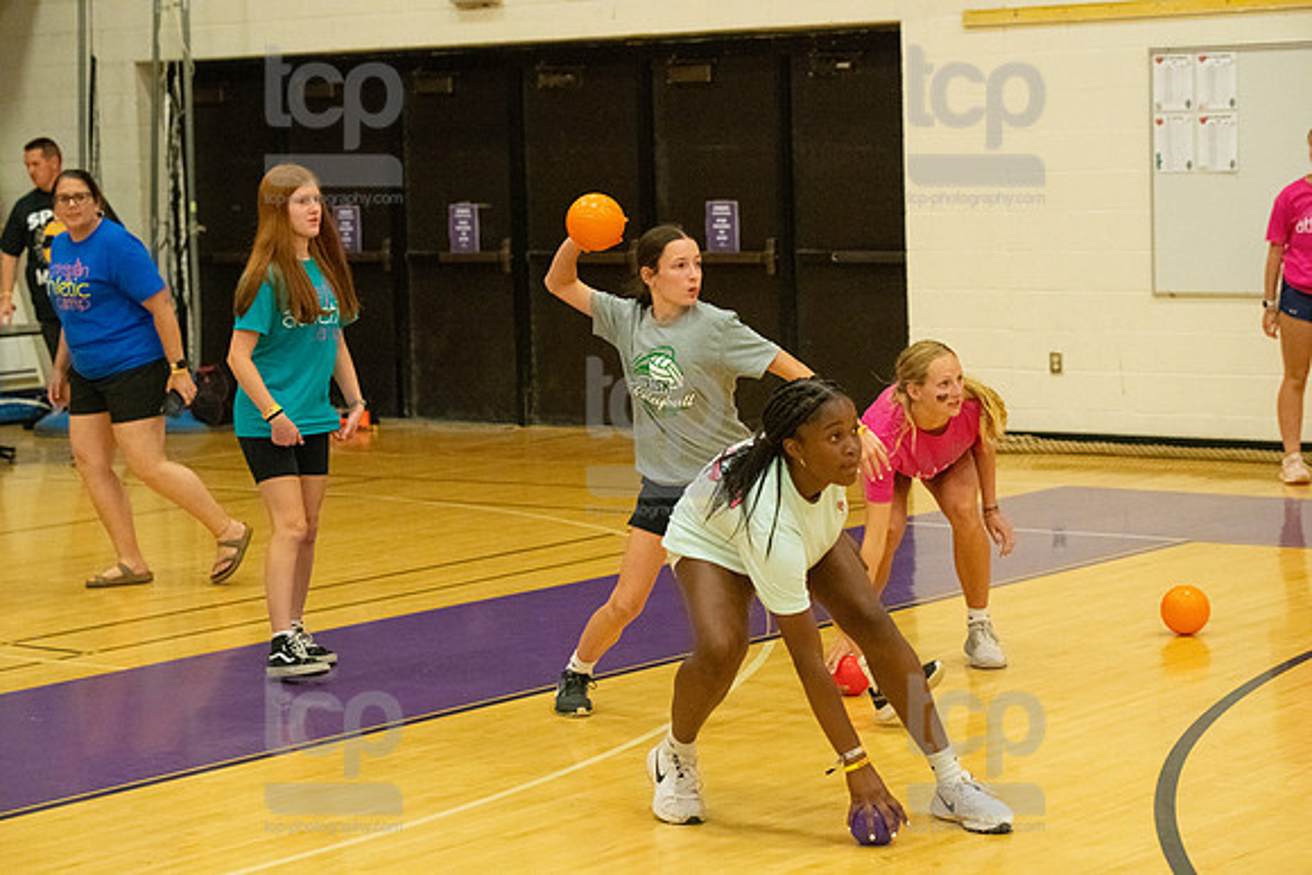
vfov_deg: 15.2
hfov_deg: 22.6
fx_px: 3281
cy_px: 438
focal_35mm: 90
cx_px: 656
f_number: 4.5
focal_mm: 90
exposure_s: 1/800
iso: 6400
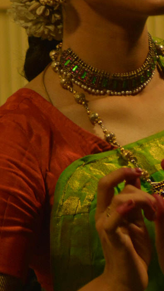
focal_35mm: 1073
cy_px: 140
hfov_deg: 1.1
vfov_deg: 2.0
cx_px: 188
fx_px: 8302
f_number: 5.6
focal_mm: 300
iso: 800
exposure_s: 1/100
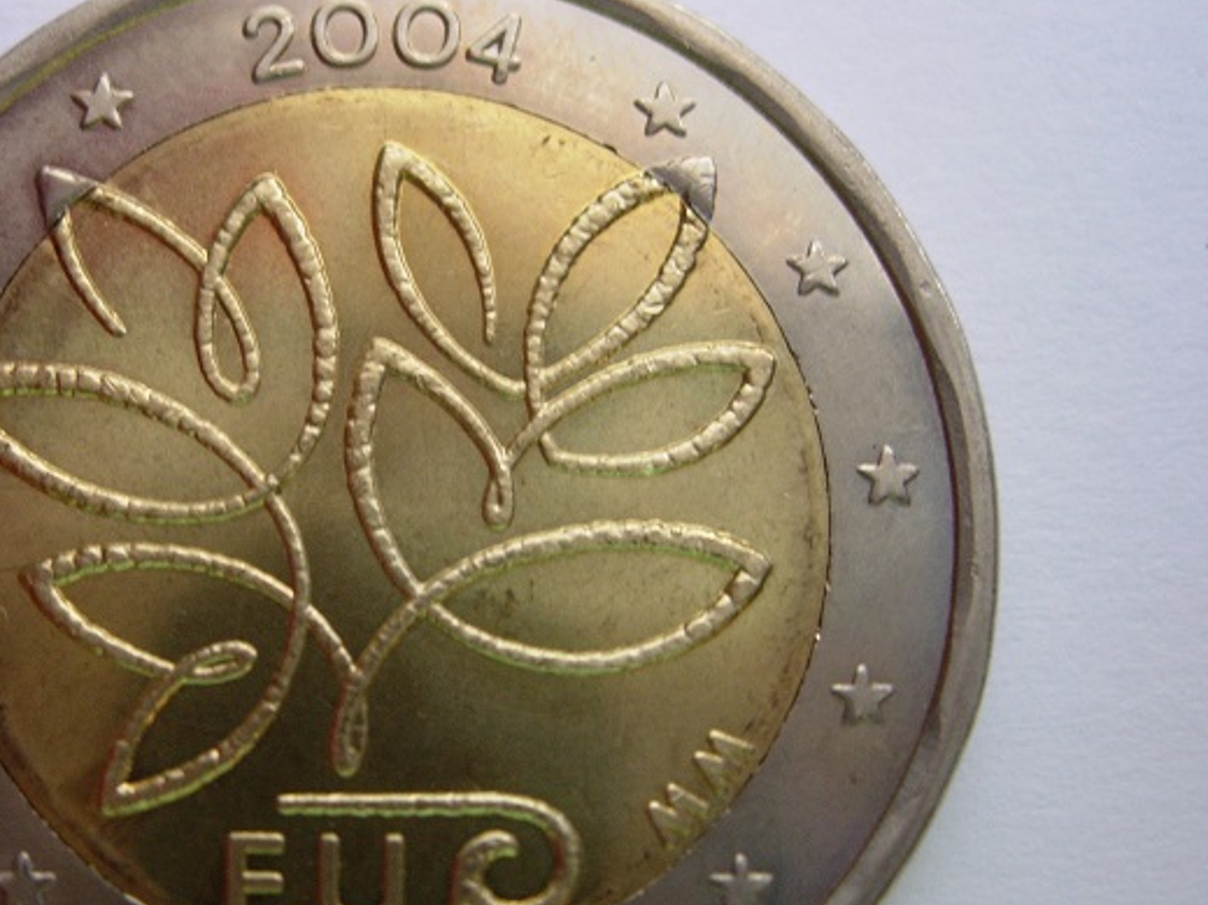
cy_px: 523
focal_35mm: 57
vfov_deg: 25.6
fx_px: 1989
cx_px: 396
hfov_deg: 33.5
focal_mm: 7.8
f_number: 2.8
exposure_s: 1/32
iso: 94
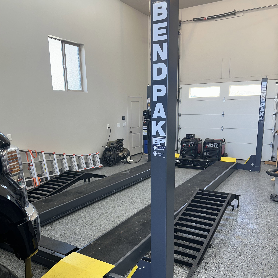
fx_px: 263
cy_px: 163
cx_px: 136
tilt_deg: -11.5
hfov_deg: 55.6
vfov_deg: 55.3
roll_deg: +0.5
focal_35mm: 29
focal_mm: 6.86
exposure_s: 1/120
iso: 64
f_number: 1.78
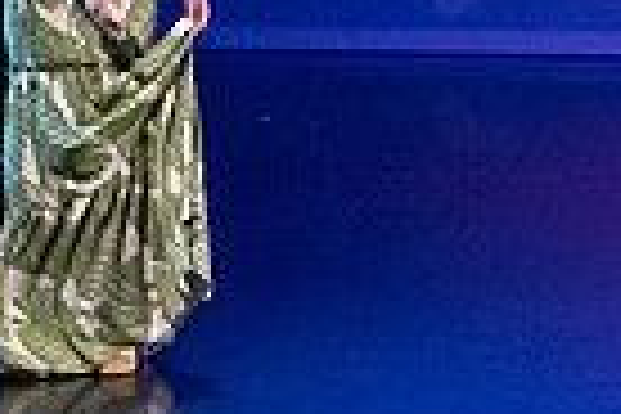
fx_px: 4536
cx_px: 1450
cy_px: -170
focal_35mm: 263
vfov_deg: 5.2
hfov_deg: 7.4
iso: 4000
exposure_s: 1/400
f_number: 5.6
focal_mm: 51
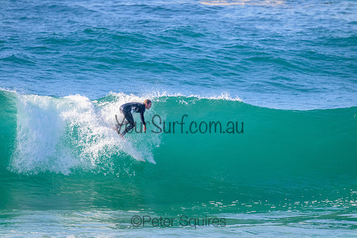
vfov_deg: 1.7
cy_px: 119
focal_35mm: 800
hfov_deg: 2.6
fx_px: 7935
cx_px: 178
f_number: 11
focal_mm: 800
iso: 2500
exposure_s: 1/2000
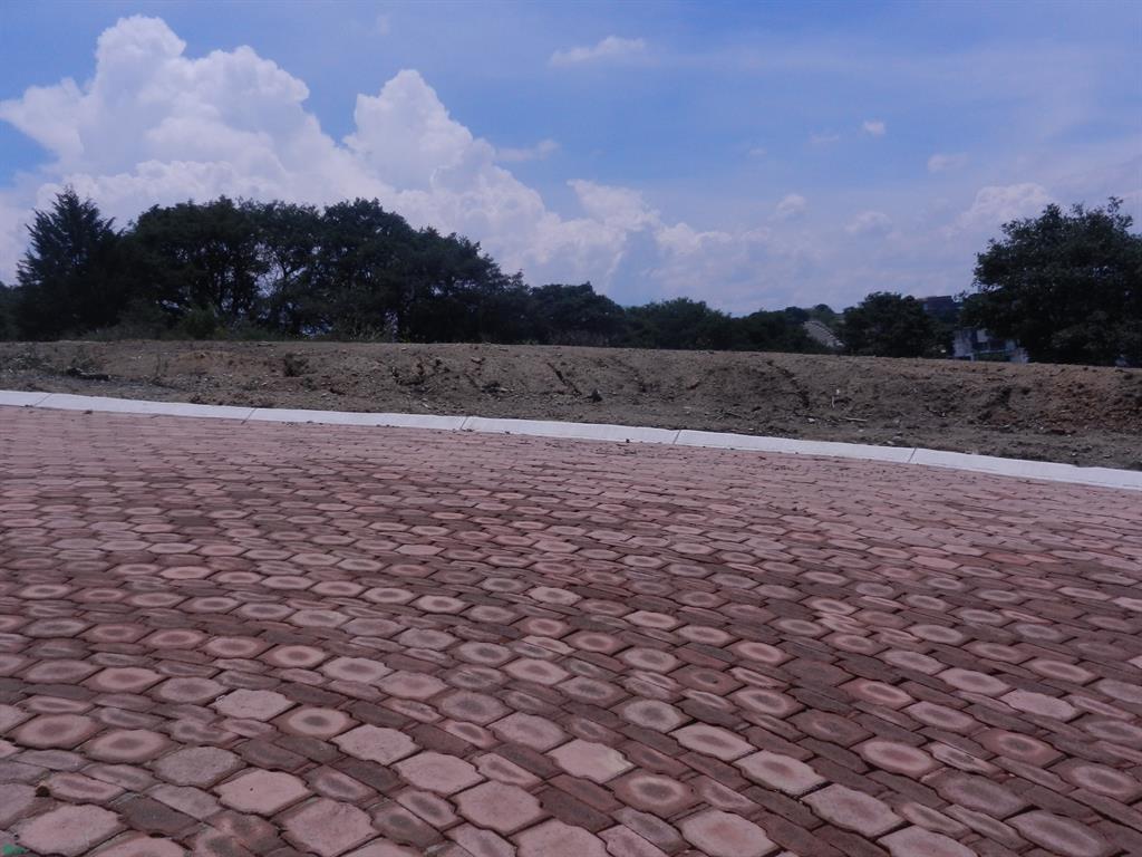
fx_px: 957
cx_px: 571
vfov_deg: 48.2
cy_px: 428
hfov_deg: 61.7
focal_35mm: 29
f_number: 7.2
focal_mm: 5.1
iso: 160
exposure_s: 1/1250
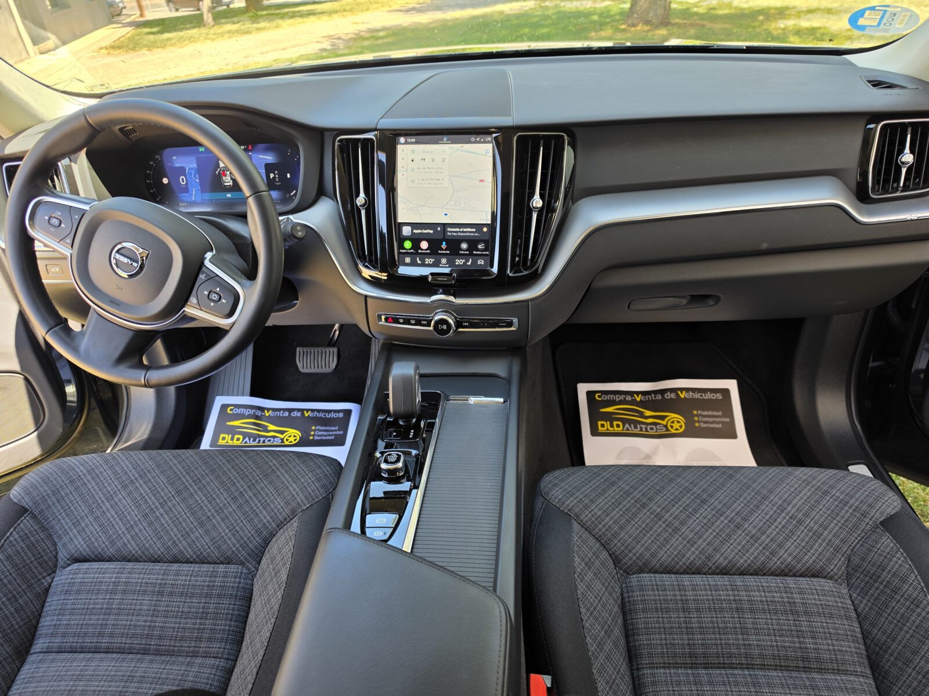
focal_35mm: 23
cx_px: 464
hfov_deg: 73.9
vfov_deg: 58.9
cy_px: 348
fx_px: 617
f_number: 1.4
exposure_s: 1/100
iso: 12
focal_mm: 6.5
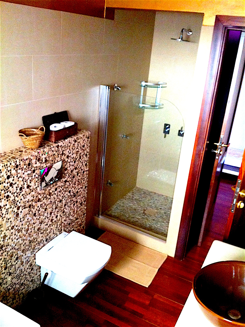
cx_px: 122
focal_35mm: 35
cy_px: 164
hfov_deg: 40.6
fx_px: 331
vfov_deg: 52.7
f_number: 2.8
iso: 400
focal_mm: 3.85
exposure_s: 1/17
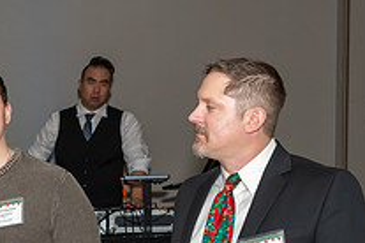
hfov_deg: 15.9
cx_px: -102
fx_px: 1247
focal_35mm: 123
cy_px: 292
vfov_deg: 10.9
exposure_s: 1/250
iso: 400
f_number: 5.6
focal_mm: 26
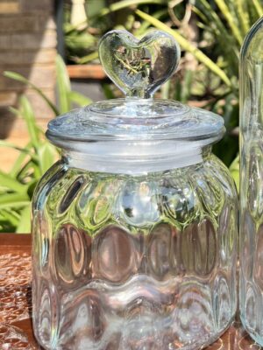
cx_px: 132
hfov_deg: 53.1
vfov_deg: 67.3
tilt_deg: -5.1
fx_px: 263
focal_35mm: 26
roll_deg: +0.5
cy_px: 175
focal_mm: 5.1
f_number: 1.6
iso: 50
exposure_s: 1/1325
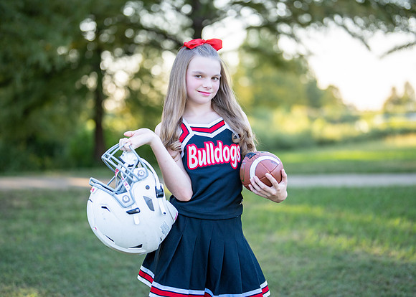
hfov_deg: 34.4
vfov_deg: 24.9
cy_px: 137
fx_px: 672
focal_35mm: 57
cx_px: 216
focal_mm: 50
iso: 200
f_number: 1.2
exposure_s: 1/1600
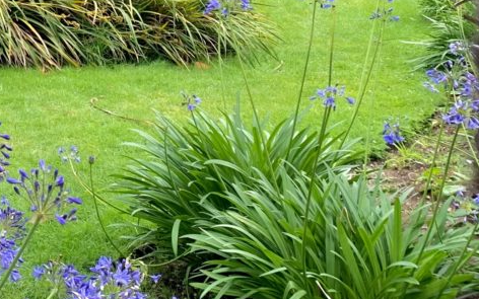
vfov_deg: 14.5
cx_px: -56
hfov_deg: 23.1
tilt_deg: -0.7
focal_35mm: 84
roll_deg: -2.6
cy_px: -153
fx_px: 1097
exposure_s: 1/360
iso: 25
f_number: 1.8
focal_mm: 4.25
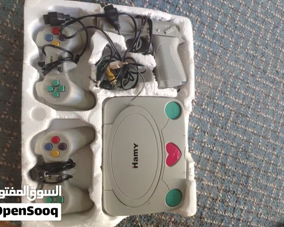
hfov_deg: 66.0
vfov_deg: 54.9
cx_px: 135
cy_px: 114
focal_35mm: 26
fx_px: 218
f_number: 1.75
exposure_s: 1/33.3
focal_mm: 5.25
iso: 828
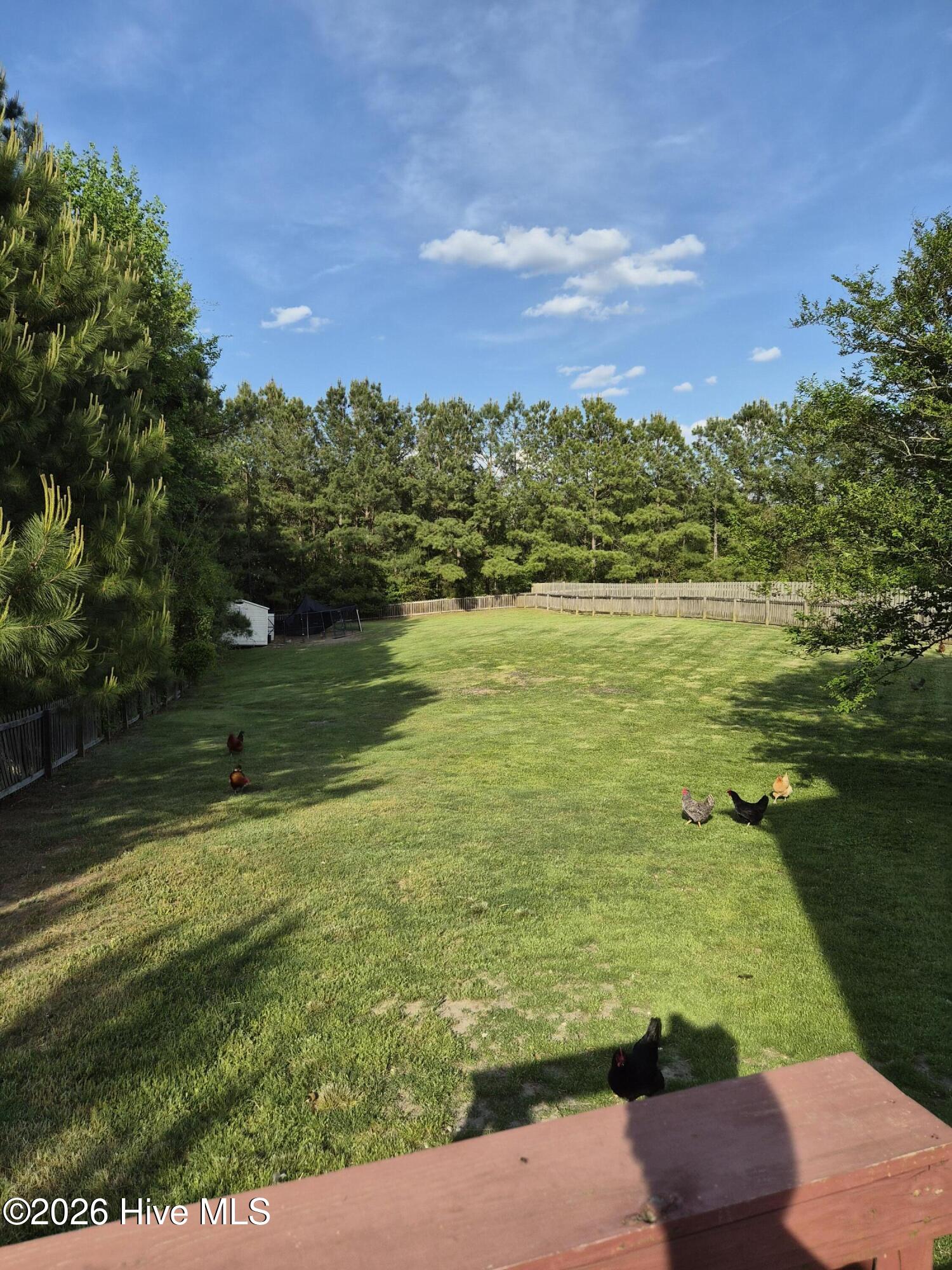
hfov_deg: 58.9
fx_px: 843
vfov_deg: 73.9
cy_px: 635
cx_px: 476
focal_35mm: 23
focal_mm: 5.4
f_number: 1.8
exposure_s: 1/4688
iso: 80
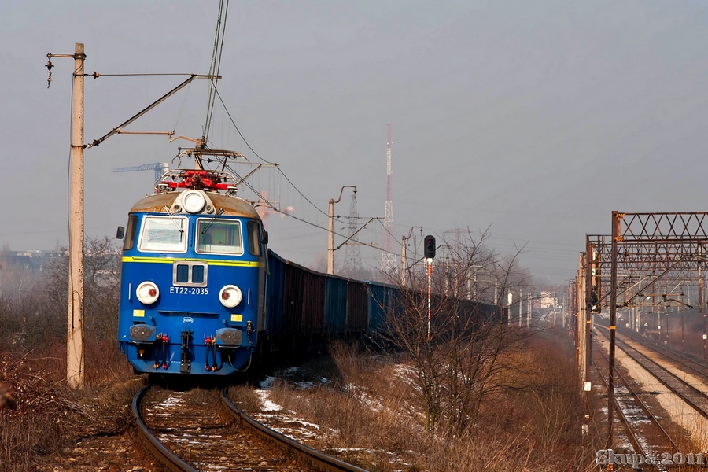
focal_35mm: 162
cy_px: 236
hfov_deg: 12.7
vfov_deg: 8.5
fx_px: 3186
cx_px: 354
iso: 100
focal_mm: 108
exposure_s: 1/200
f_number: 9
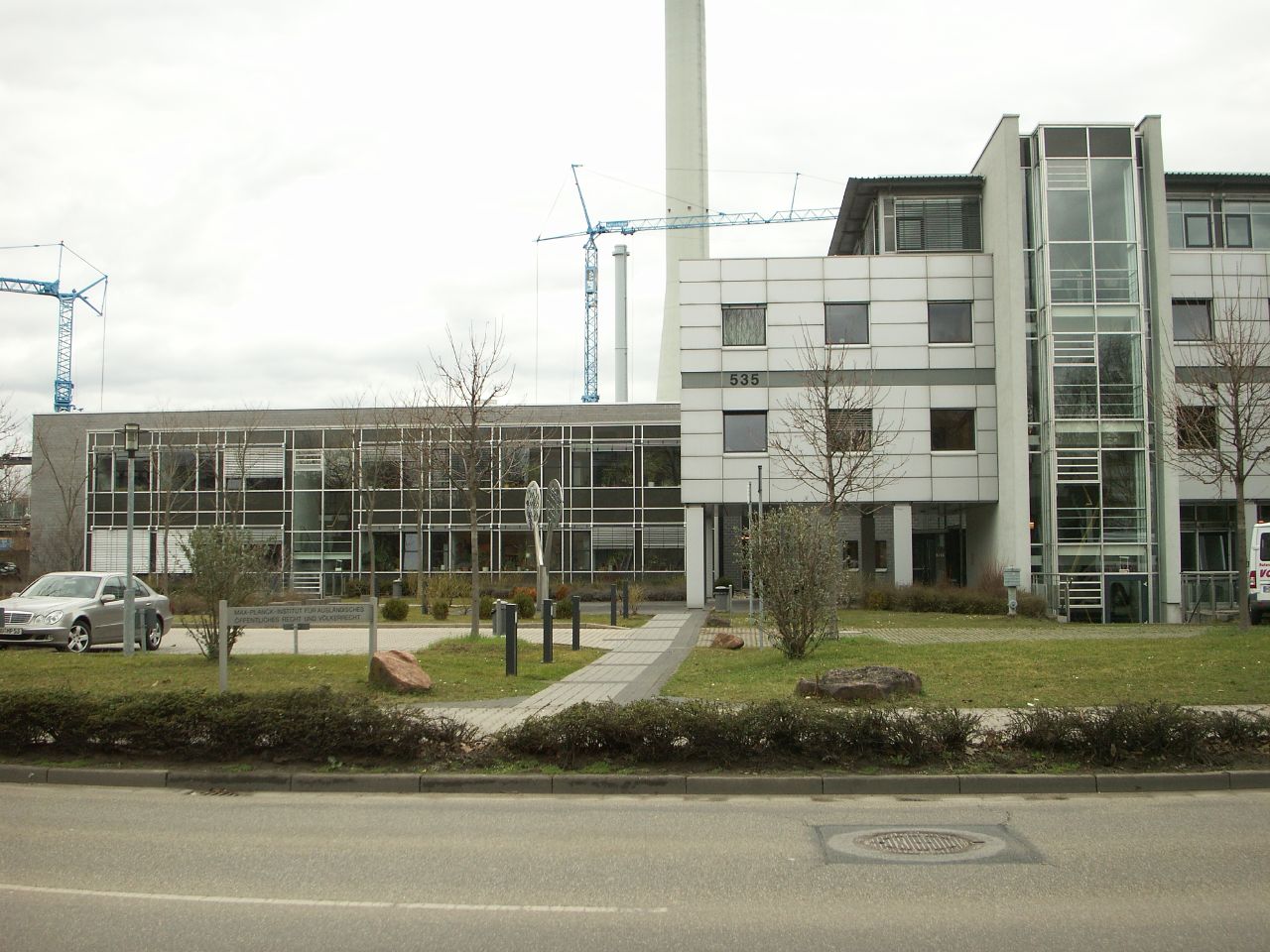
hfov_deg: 50.1
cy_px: 476
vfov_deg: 38.7
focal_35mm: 37
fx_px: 1357
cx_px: 635
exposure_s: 1/80
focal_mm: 7.7
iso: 50
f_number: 3.5
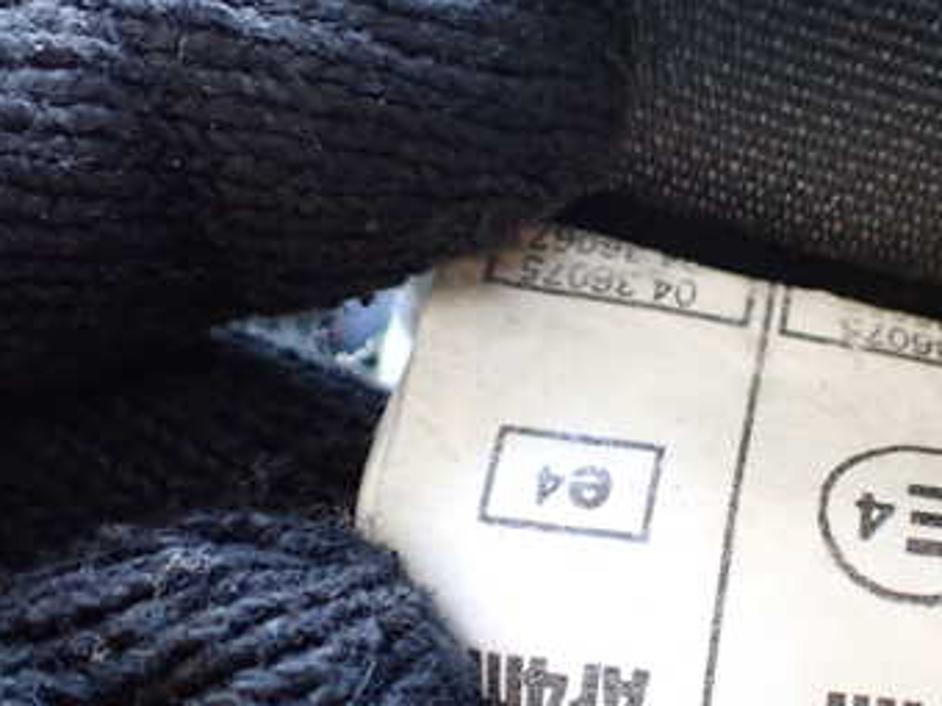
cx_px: 687
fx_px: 1442
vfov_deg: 27.4
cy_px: 443
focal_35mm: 53
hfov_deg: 35.5
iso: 800
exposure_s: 1/50
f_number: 2.3
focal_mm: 5.4
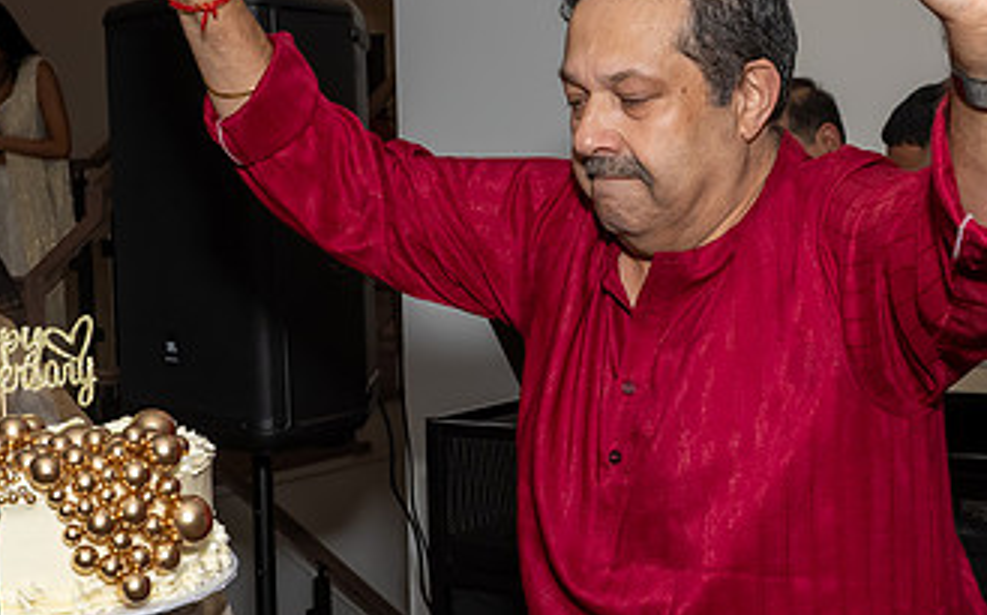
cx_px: 488
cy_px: 264
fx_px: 1666
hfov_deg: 33.0
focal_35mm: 62
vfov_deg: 20.9
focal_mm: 17
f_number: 7.1
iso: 800
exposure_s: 1/250
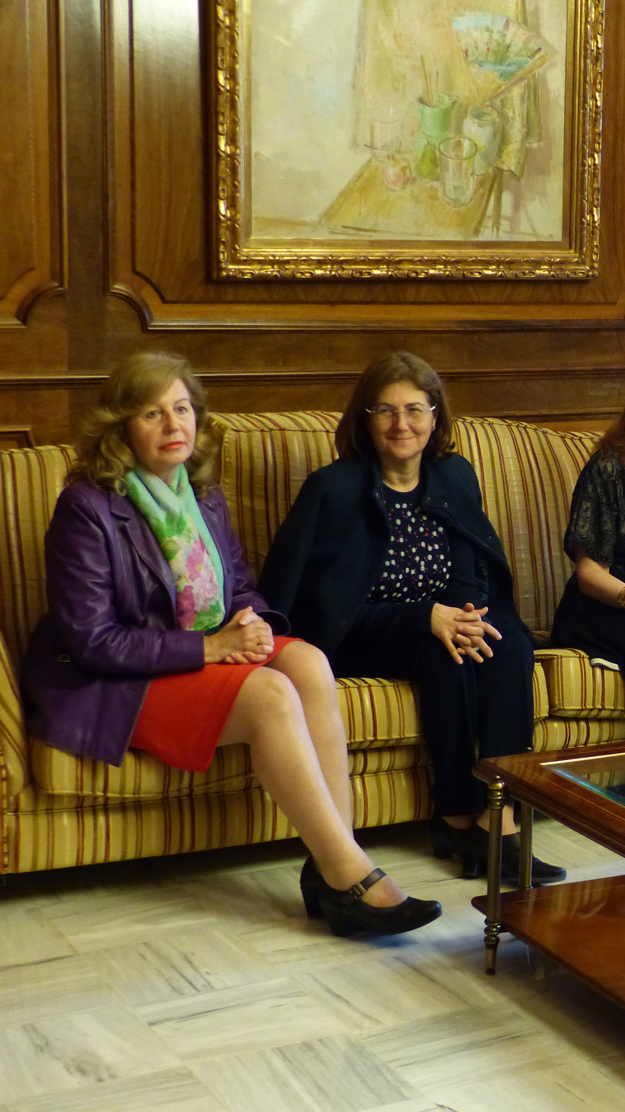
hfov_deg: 17.6
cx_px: 697
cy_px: 554
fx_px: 1945
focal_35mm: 66
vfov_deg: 31.9
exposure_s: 1/20
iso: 400
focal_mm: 8.1
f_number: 2.8
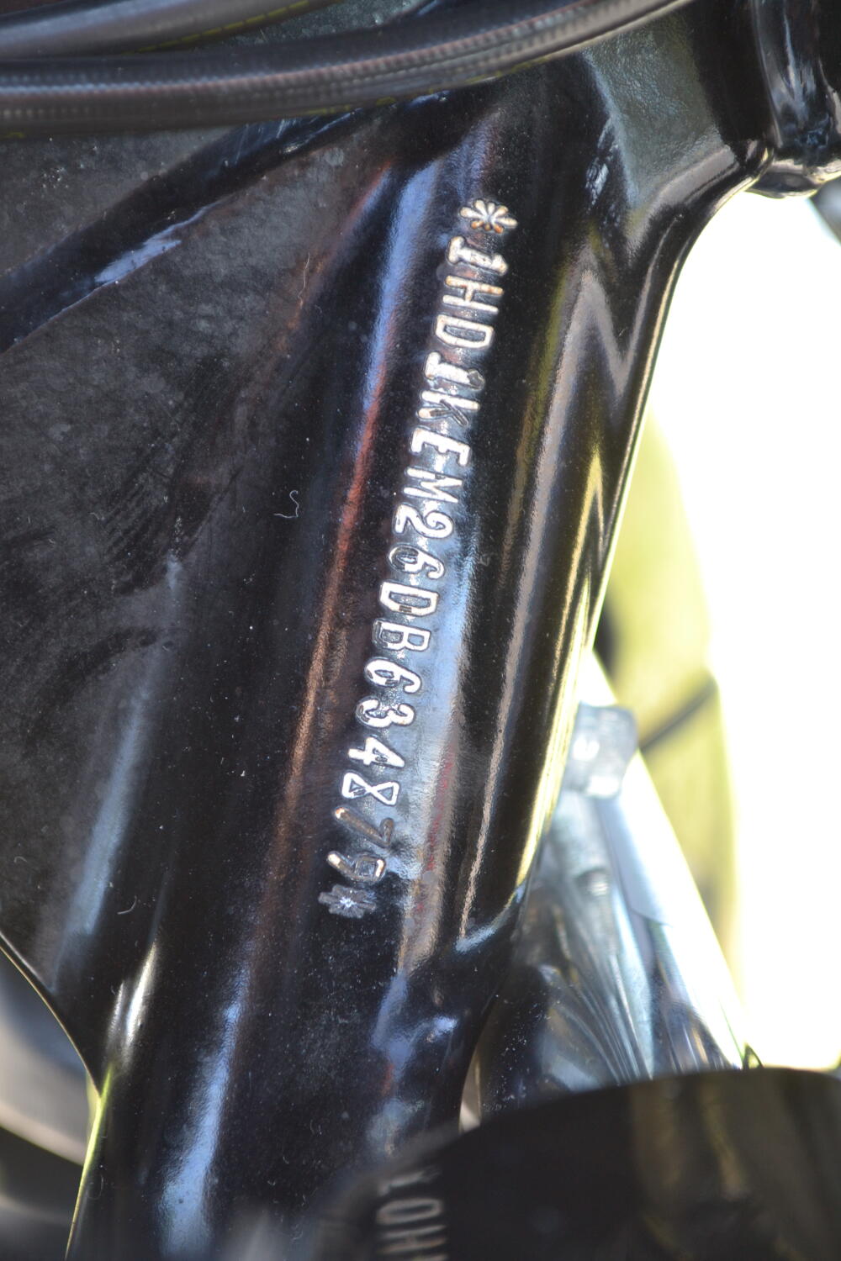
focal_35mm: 82
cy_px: 630
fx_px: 2891
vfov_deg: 24.6
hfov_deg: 16.6
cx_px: 420
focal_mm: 55
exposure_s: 1/30
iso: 360
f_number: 5.6
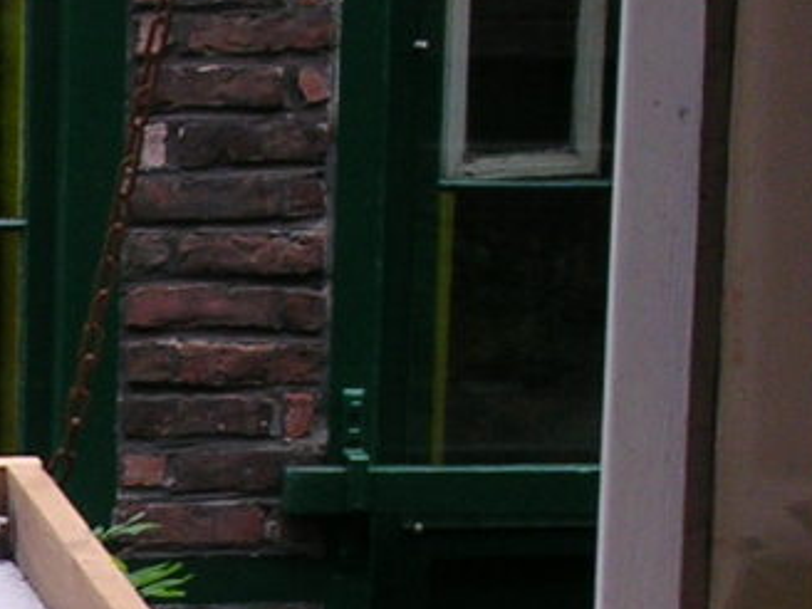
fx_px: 6592
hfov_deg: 6.9
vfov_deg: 5.3
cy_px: 678
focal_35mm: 281
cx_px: -584
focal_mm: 10.9
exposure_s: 1/83.2
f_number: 3.7
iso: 50
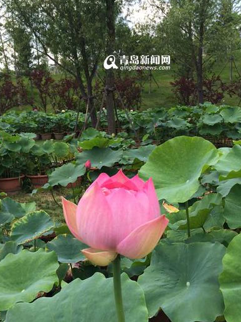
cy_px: 173
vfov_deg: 51.3
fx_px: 334
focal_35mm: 36
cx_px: 105
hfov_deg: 39.6
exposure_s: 1/670
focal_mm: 4.15
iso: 32
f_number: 2.2
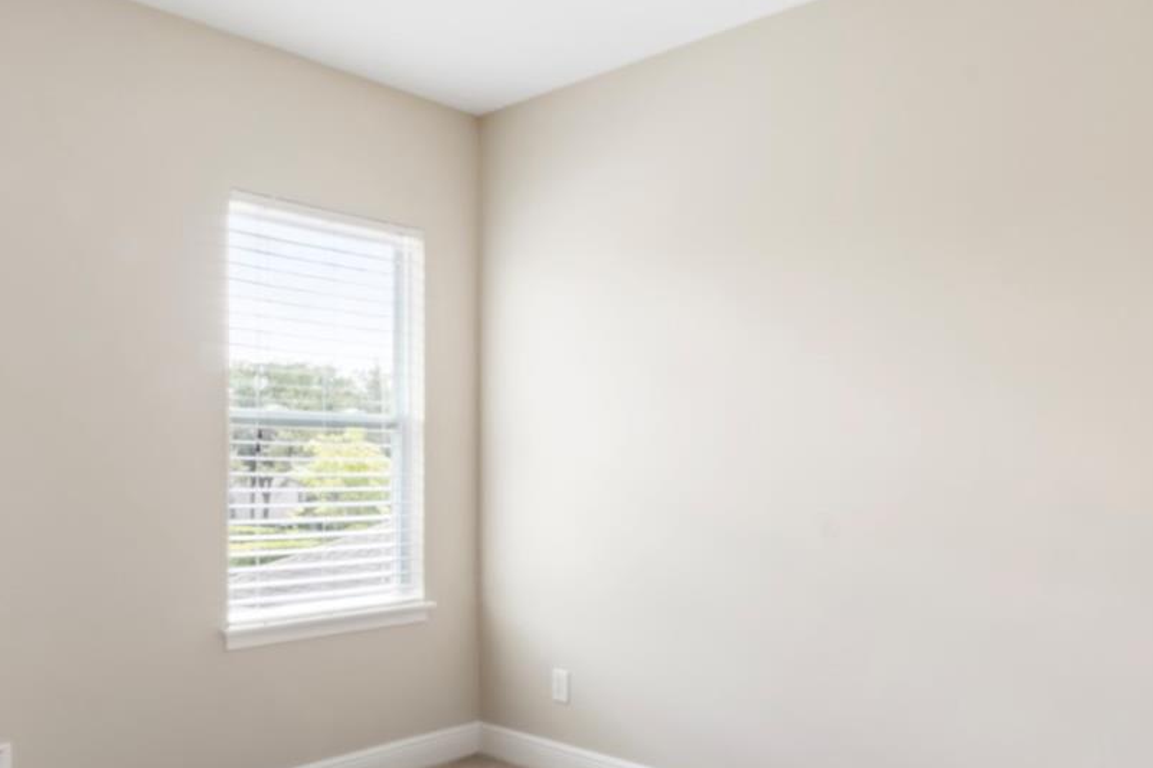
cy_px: 418
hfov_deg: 61.4
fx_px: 961
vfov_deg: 43.5
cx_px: 460
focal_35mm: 30
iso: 250
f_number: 18
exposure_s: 1/2.5
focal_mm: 10
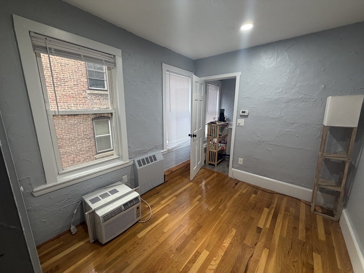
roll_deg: -1.1
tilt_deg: -12.2
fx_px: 147
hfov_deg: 102.1
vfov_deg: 85.7
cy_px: 136
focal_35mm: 14
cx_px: 182
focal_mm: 2.22
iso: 200
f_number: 2.2
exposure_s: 1/60
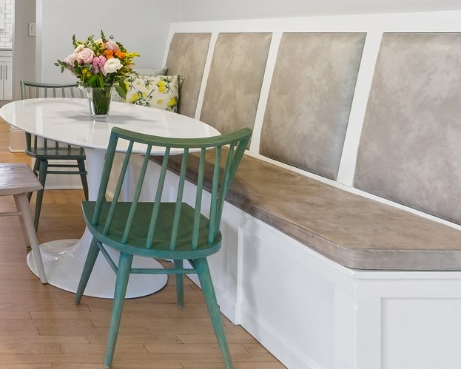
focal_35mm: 37
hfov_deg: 37.4
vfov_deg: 38.3
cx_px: -90
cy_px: 63
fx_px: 505
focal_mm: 8
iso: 200
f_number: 8
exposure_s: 1/8
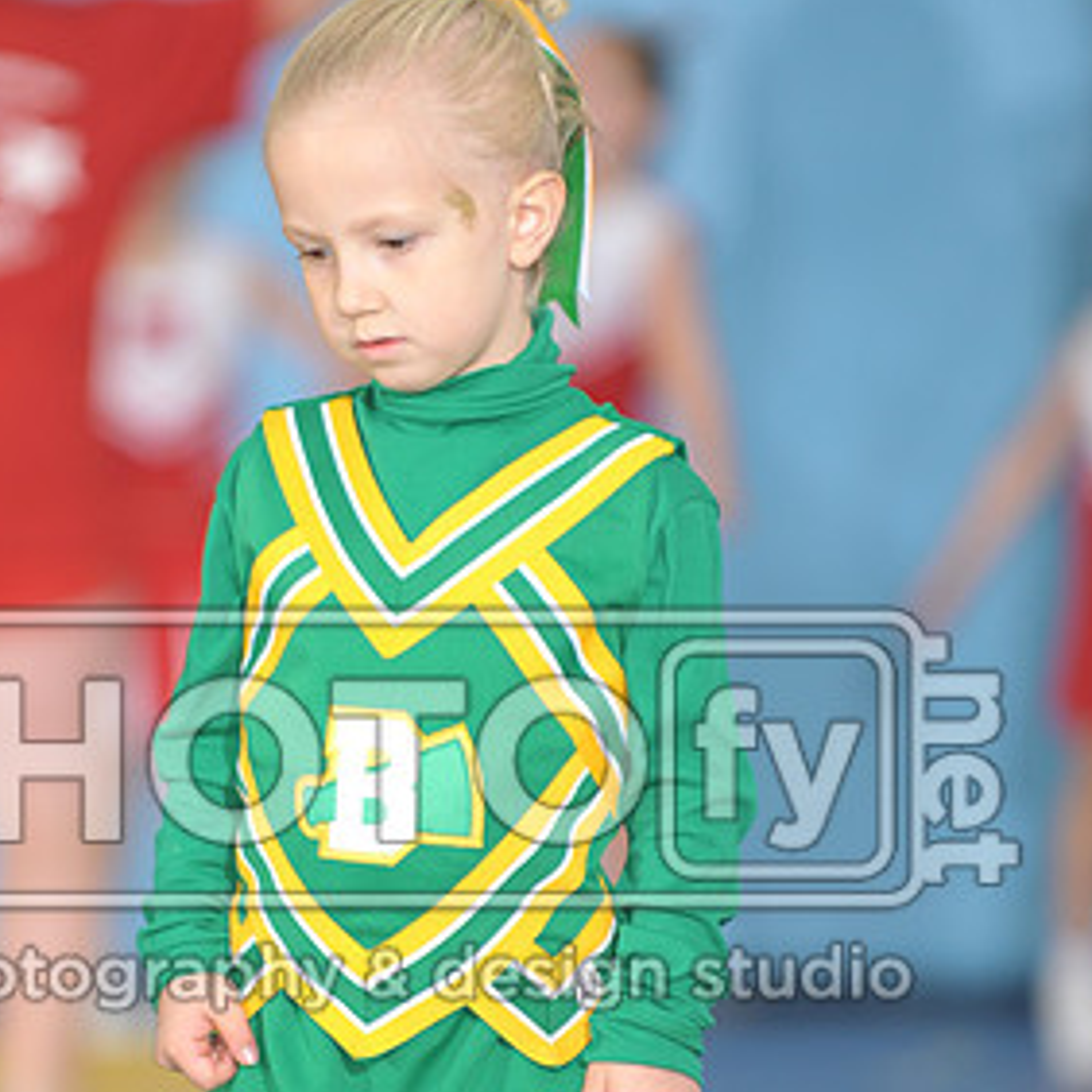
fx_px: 12492
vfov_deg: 5.0
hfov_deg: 5.0
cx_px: 379
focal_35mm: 350
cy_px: 790
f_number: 2.8
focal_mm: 200
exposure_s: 1/100
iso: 500
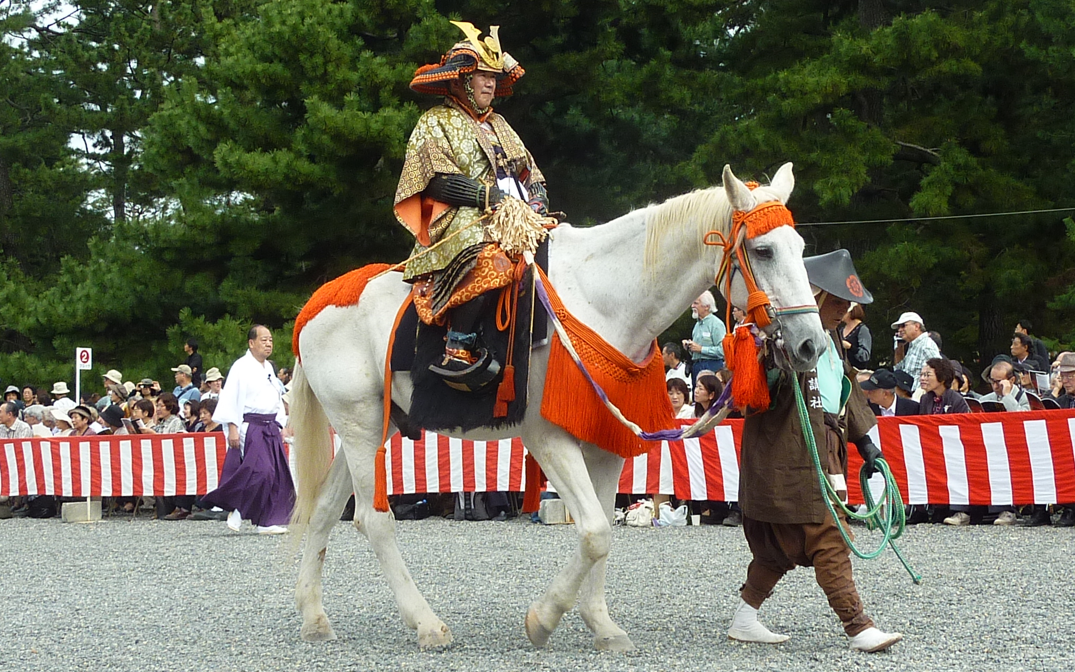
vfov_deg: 18.1
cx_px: 534
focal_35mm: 72
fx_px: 2110
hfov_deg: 28.6
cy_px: 306
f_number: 4
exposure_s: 1/320
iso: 80
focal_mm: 6.1
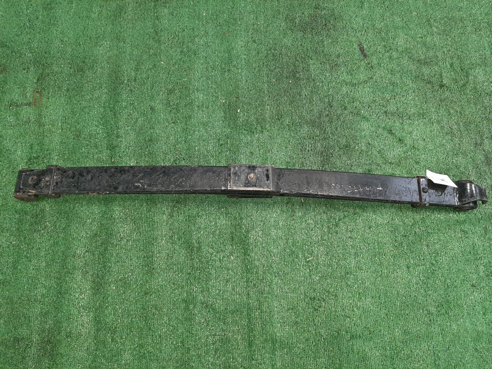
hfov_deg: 67.3
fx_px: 370
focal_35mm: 26
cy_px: 184
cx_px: 246
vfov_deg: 53.1
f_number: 1.7
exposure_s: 1/50
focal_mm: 3.93
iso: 226
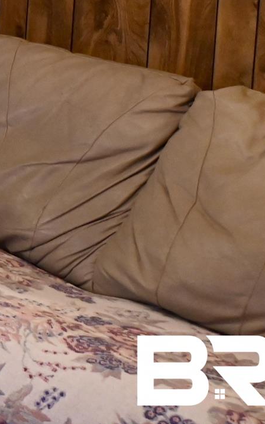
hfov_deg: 9.6
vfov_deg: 17.9
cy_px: -71
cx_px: -476
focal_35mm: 111
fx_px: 1286
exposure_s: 1/60
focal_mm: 25.5
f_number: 4.2
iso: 4500
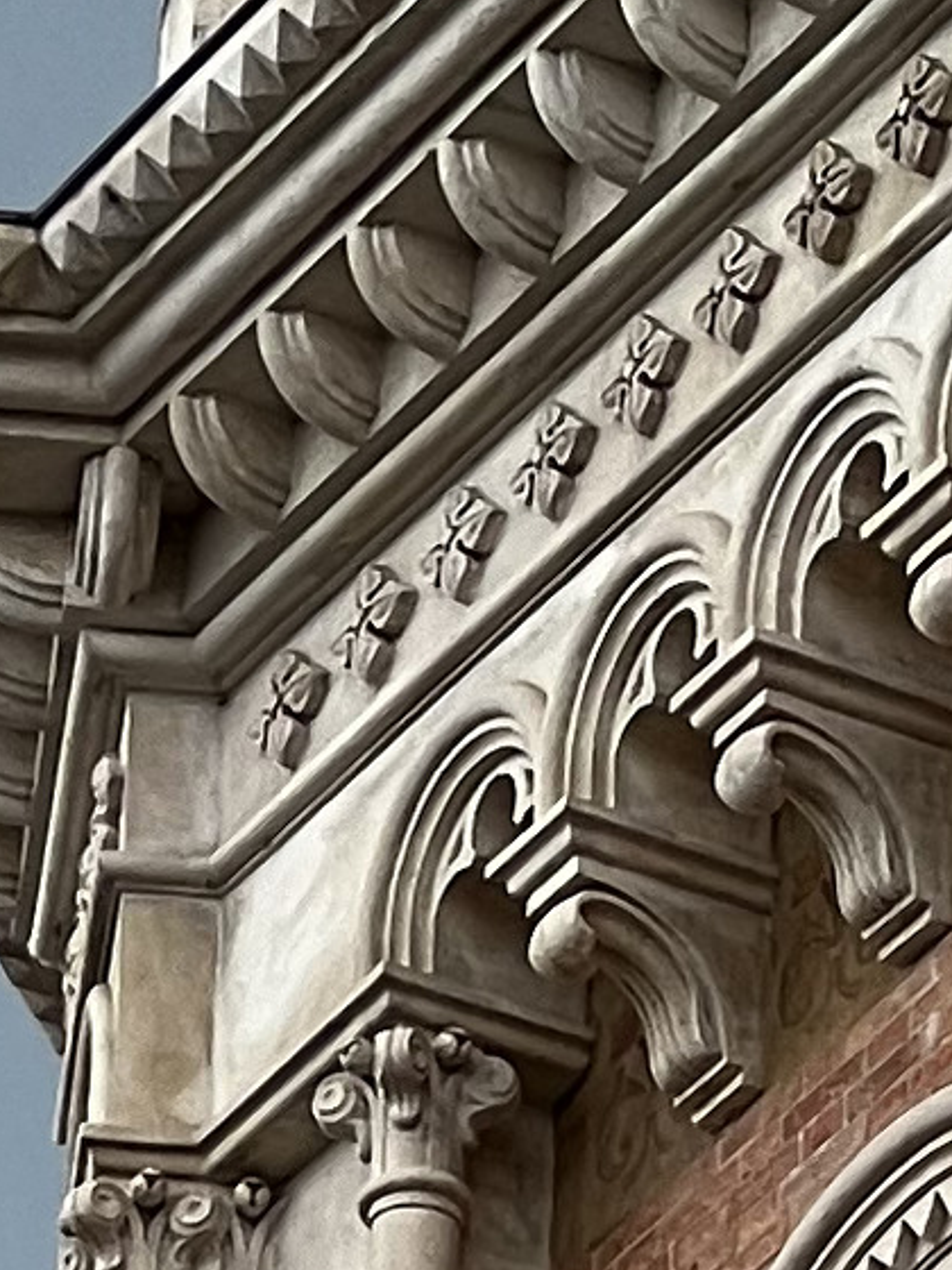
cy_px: 841
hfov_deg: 2.7
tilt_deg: +33.1
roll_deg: +0.4
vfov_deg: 3.6
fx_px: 20168
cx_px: 1428
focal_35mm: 550
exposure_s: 1/178
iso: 32
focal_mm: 9
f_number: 2.8
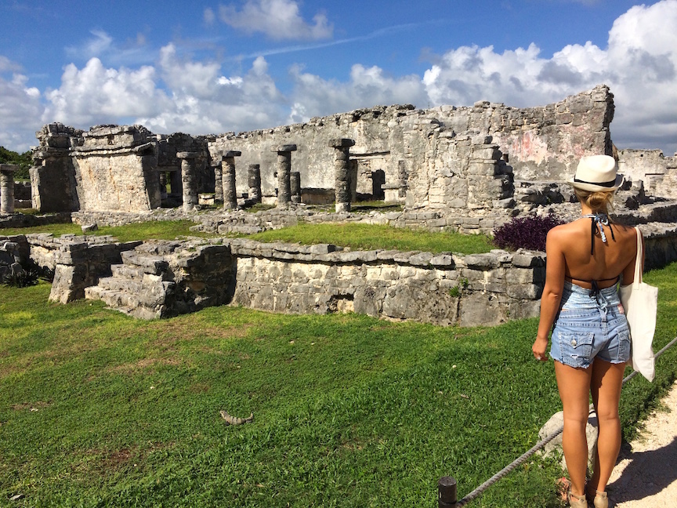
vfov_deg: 48.2
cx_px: 338
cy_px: 254
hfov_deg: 61.7
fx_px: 567
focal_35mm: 29
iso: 32
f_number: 2.2
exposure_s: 1/4115
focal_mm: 4.15
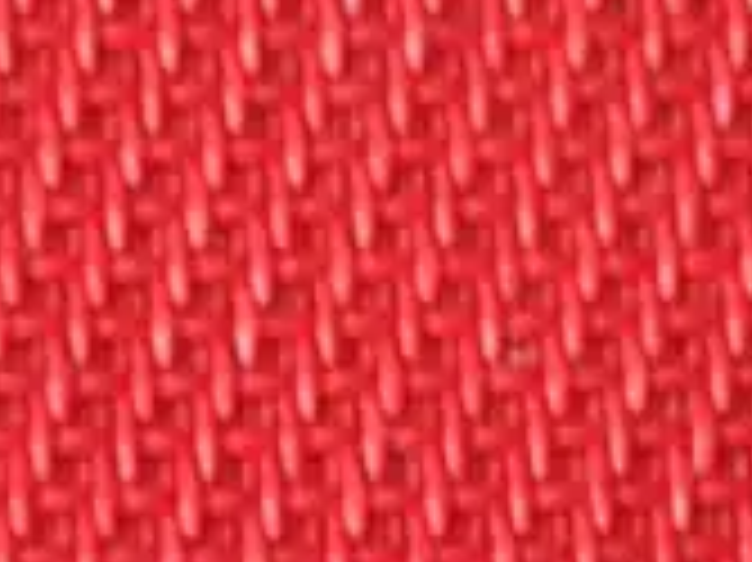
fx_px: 4537
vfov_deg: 6.8
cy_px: 1259
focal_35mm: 209
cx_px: -153
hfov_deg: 9.3
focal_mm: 4.28
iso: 64
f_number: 2.4
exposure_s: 1/40
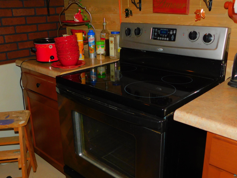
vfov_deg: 39.7
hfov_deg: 51.4
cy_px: 89
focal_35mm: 36
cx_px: 118
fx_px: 246
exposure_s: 1/30
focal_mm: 6.3
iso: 200
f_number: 3.5
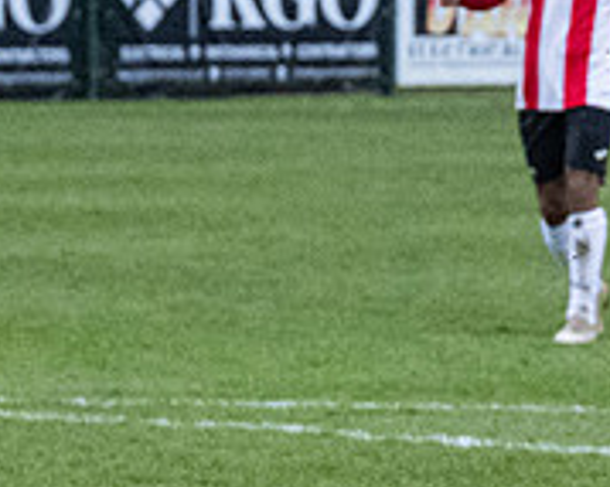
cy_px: 281
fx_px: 10520
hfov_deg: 3.3
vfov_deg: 2.7
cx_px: 989
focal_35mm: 583
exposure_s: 1/1250
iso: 5000
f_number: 4
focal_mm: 90
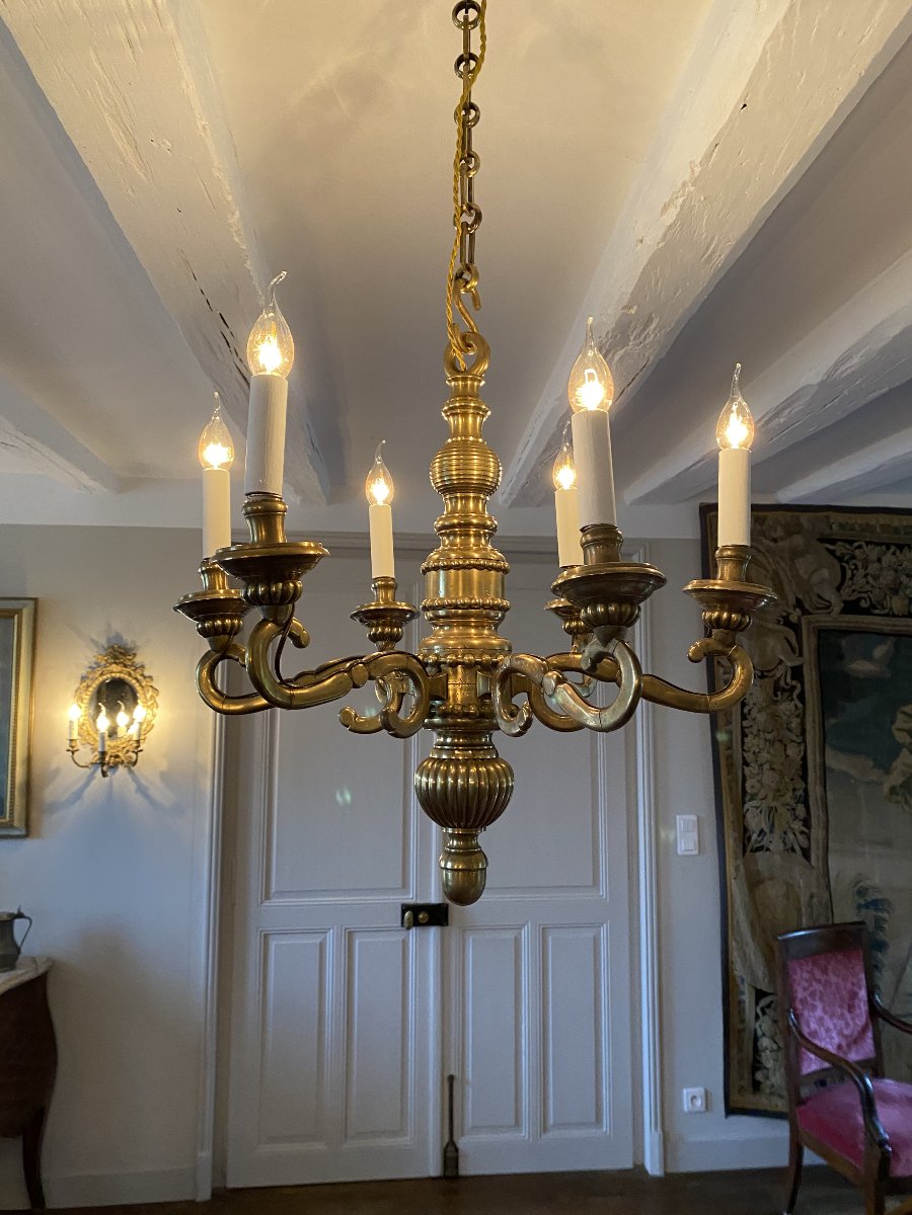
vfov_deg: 67.3
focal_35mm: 26
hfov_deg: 53.1
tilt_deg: +7.7
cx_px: 456
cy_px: 608
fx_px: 913
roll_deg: +0.5
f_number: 1.8
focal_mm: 4.25
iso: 250
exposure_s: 1/50
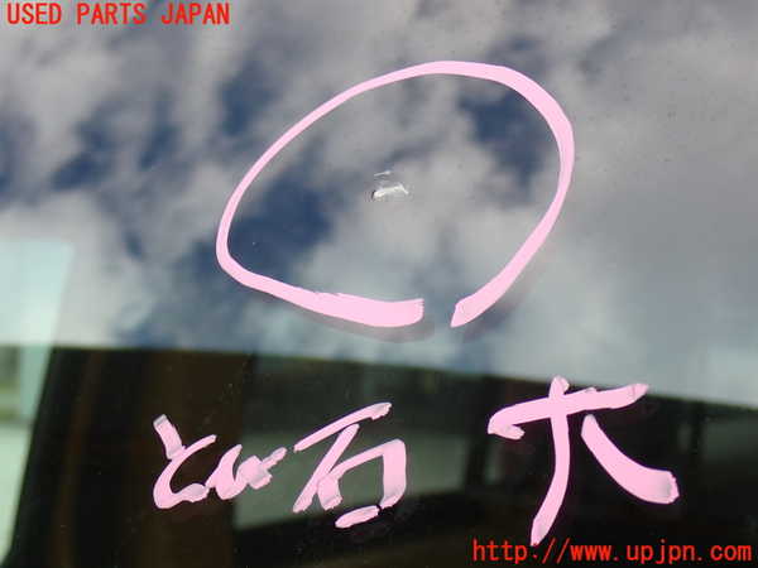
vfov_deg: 18.0
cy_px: 284
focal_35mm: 82
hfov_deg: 23.8
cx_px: 379
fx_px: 1796
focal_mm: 14.62
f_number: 4.3
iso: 160
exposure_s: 1/160
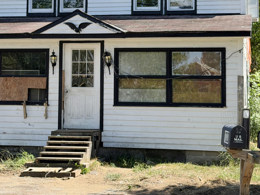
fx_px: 736
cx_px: 90
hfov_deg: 20.0
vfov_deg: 15.0
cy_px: 26
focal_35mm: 98
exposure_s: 1/3096
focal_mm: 6.76
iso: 64
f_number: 1.78
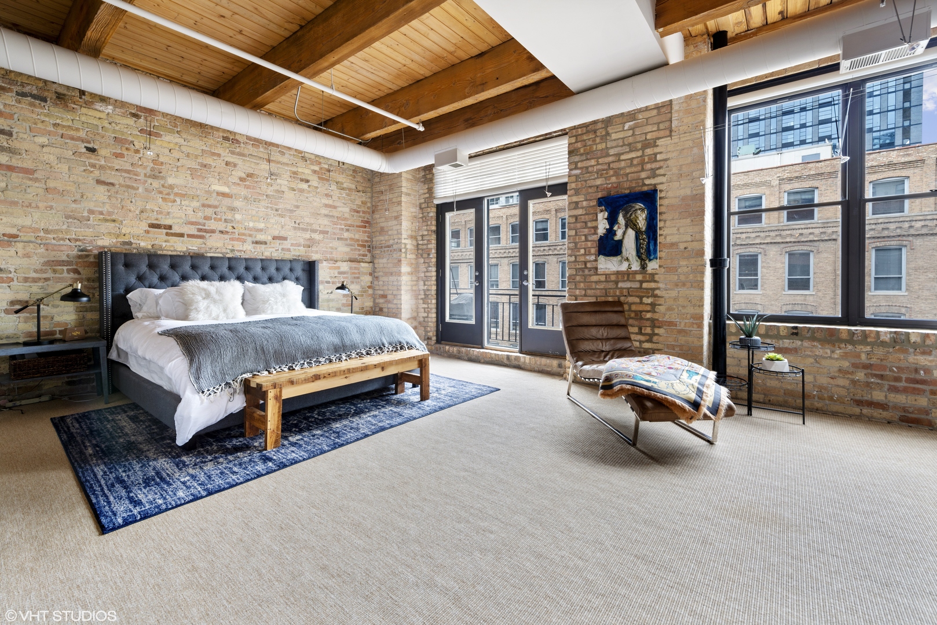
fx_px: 391
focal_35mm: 15
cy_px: 312
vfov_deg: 77.4
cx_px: 468
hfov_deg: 100.4
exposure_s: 1/1.67
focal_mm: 15
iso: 200
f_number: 10
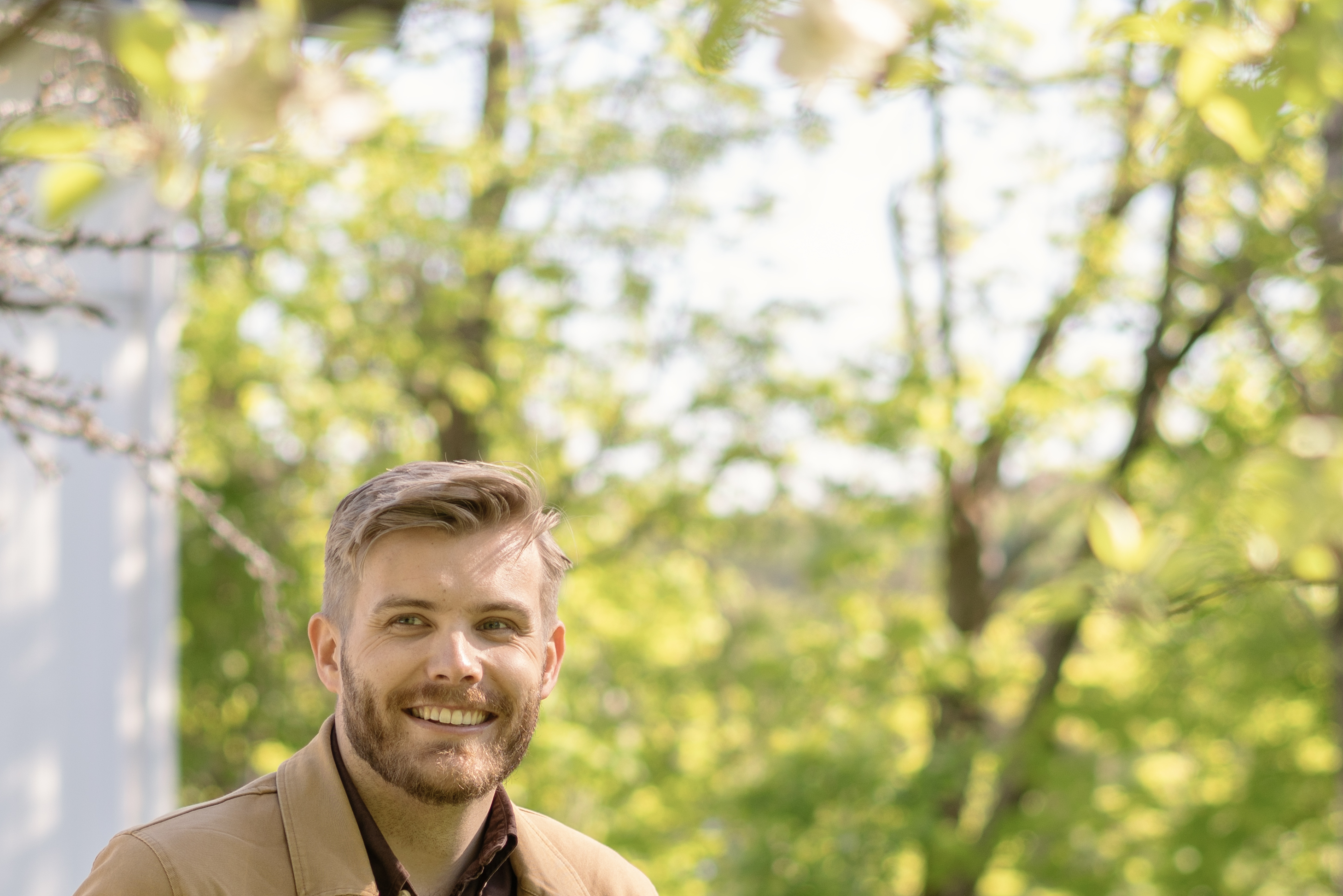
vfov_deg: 9.0
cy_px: 1118
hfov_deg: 13.7
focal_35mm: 150
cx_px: 513
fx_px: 5596
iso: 100
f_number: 2.2
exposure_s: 1/500
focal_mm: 55
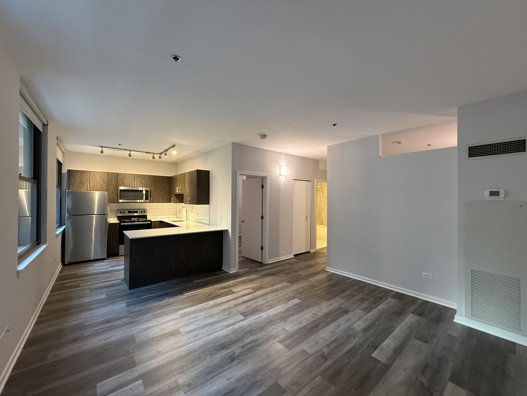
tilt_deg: +0.4
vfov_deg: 85.7
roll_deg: -0.2
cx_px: 264
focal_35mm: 14
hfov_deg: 102.1
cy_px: 198
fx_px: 213
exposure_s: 1/60
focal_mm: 2.22
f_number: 2.2
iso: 400
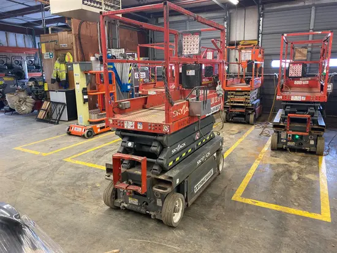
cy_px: 126
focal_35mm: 26
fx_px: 253
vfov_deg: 53.1
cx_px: 168
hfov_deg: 67.3
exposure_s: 1/60
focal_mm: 4.25
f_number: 1.8
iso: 320
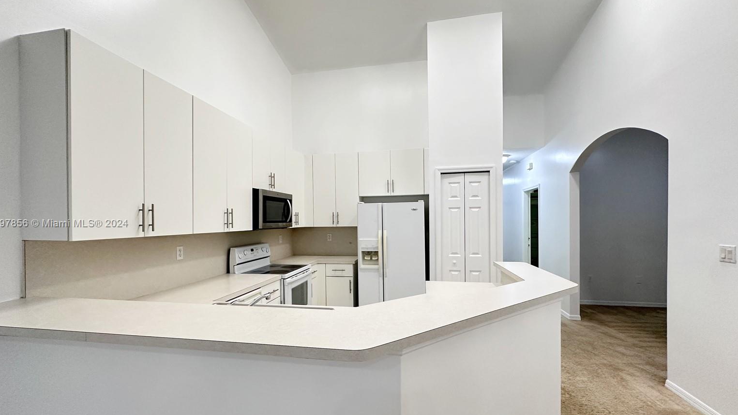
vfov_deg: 67.0
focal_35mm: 16
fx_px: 313
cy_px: 224
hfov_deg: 99.3
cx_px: 360
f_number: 2.2
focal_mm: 2.22
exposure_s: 1/120
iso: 250
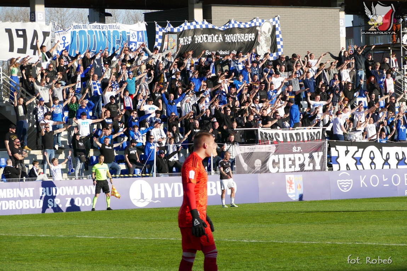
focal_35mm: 186
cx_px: 204
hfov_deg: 11.1
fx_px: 2103
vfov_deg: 7.4
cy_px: 136
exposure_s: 1/800
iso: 125
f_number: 4
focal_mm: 67.72
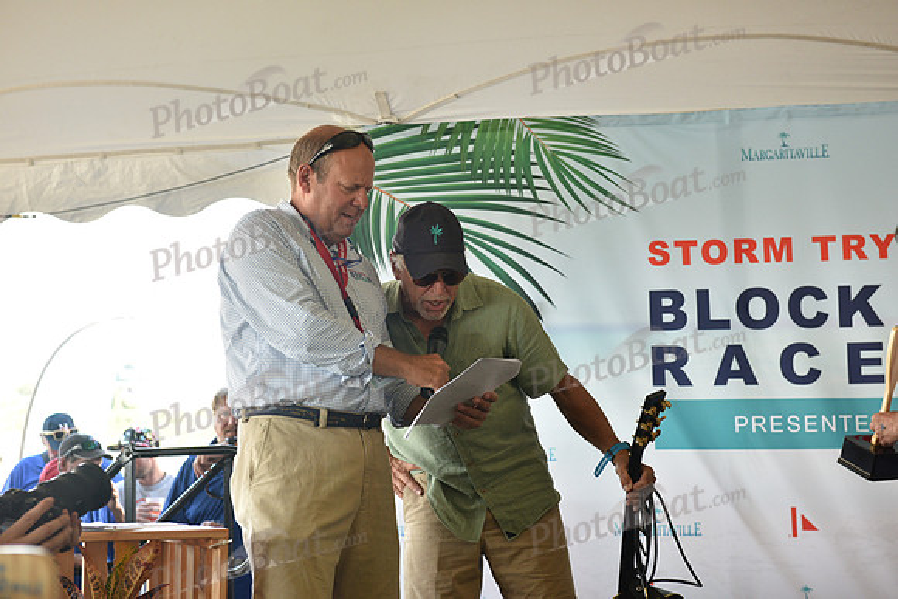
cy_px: 300
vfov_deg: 19.5
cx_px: 449
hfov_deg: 28.8
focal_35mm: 70
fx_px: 1746
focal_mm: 70
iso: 800
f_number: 5
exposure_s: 1/160
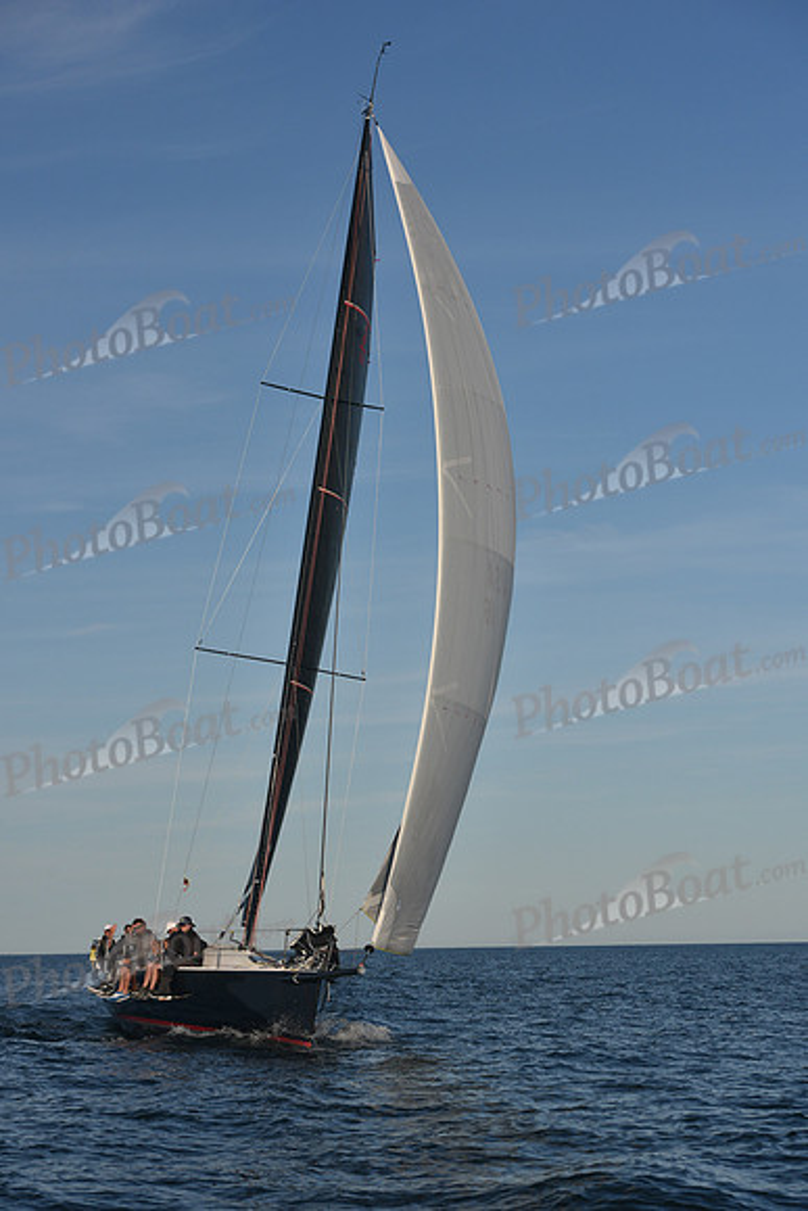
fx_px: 2692
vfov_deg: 25.4
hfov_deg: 17.1
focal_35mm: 80
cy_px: 606
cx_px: 404
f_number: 7.1
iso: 250
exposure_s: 1/800
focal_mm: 80
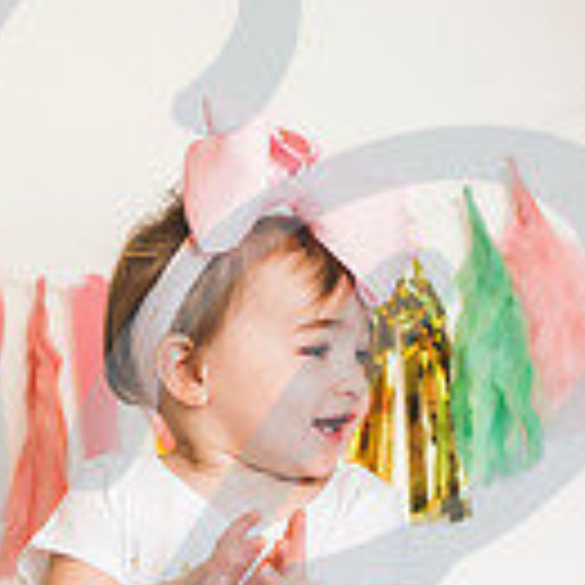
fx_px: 2811
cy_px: 630
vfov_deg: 11.7
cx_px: 32
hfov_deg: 11.8
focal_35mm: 147
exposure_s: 1/160
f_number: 2.8
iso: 200
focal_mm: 50
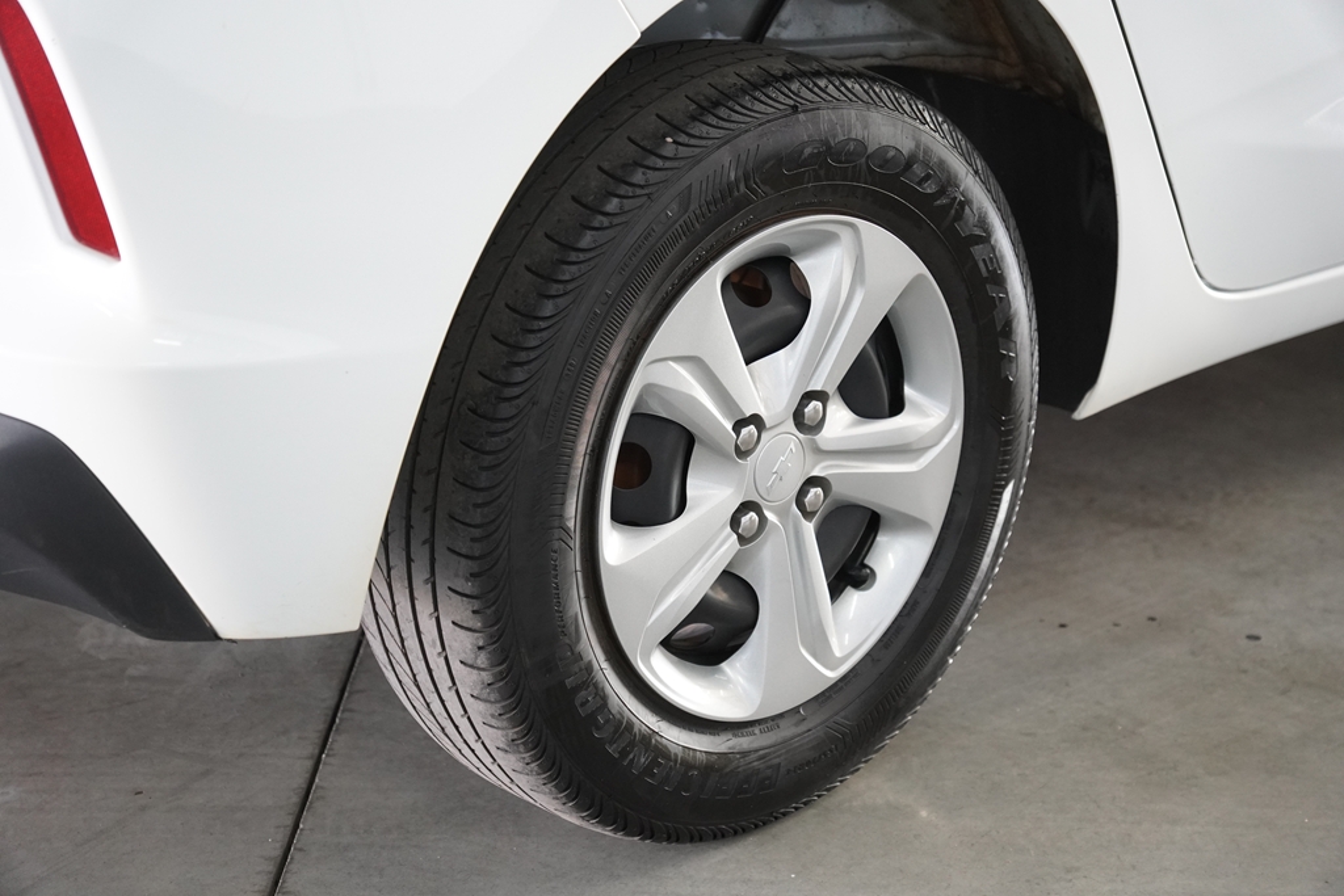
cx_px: 672
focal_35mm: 70
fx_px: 2632
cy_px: 448
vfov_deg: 19.3
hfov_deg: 28.6
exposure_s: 1/80
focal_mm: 47
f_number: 2.8
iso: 1600
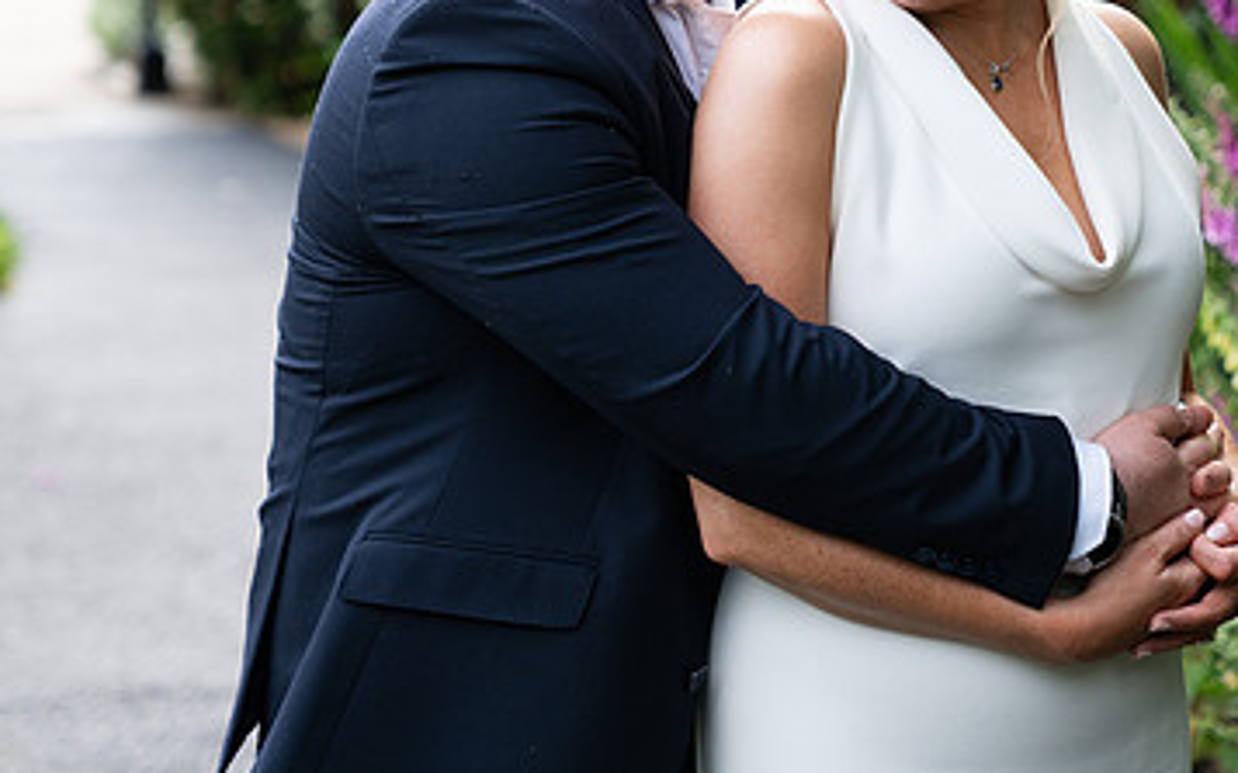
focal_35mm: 116
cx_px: 909
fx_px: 3913
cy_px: 109
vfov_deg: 11.2
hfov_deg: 17.9
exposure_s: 1/200
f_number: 2.8
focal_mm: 70
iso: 500
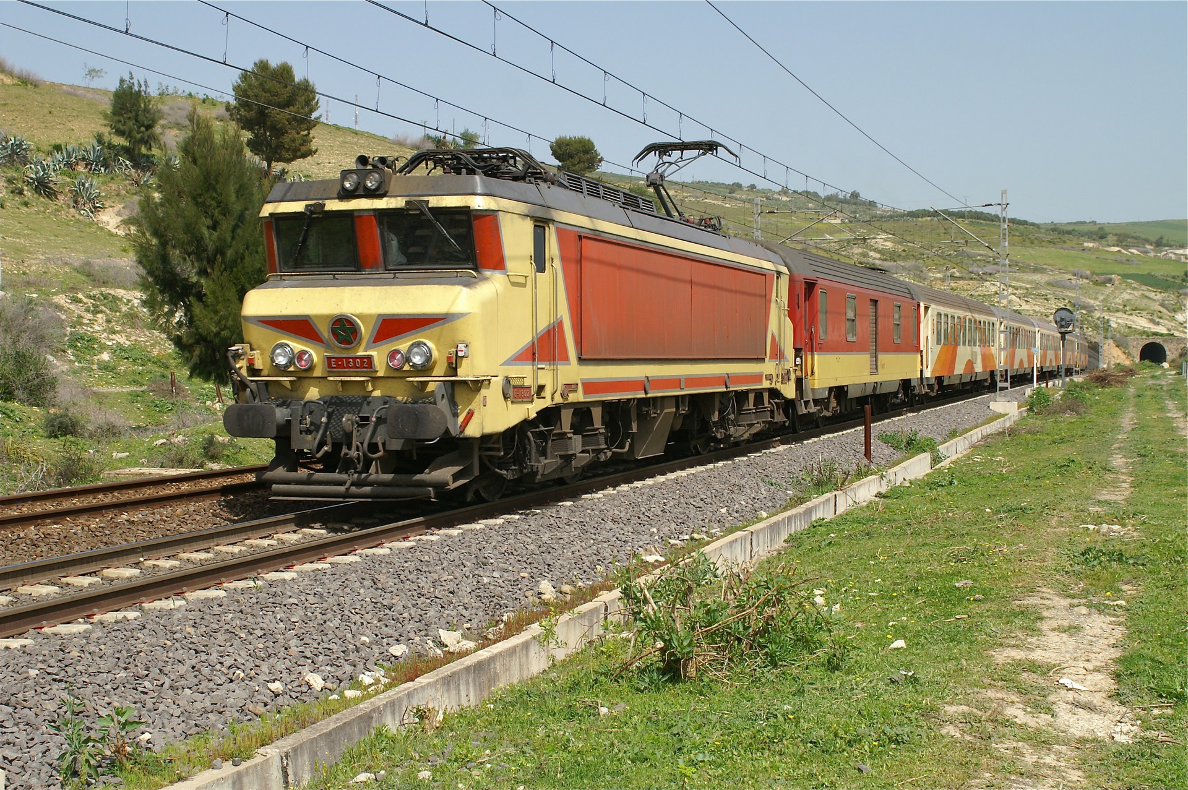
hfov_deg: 37.9
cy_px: 395
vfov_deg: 25.7
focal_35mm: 52
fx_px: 1731
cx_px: 594
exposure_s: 1/640
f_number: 8
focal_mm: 35
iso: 200
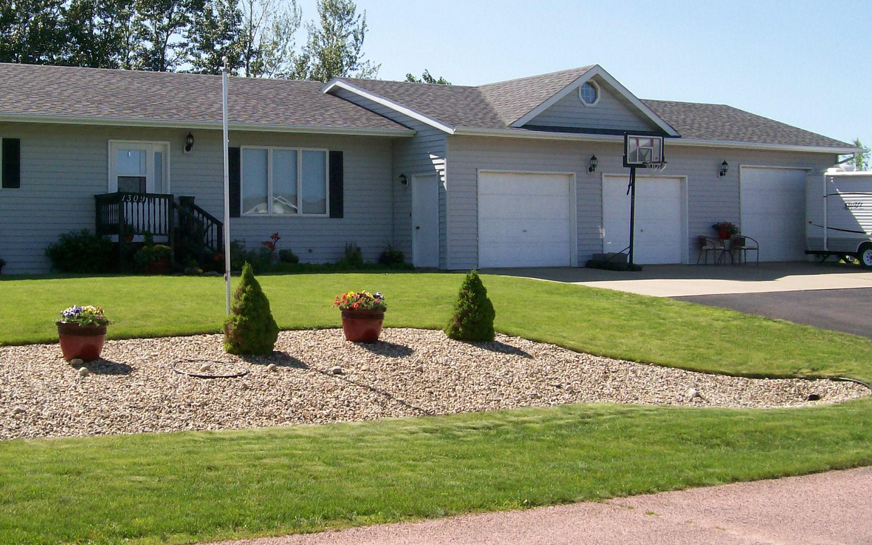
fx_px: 1236
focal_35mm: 52
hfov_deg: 38.5
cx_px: 294
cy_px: 201
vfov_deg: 24.8
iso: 80
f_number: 4.8
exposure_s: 1/463
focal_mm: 6
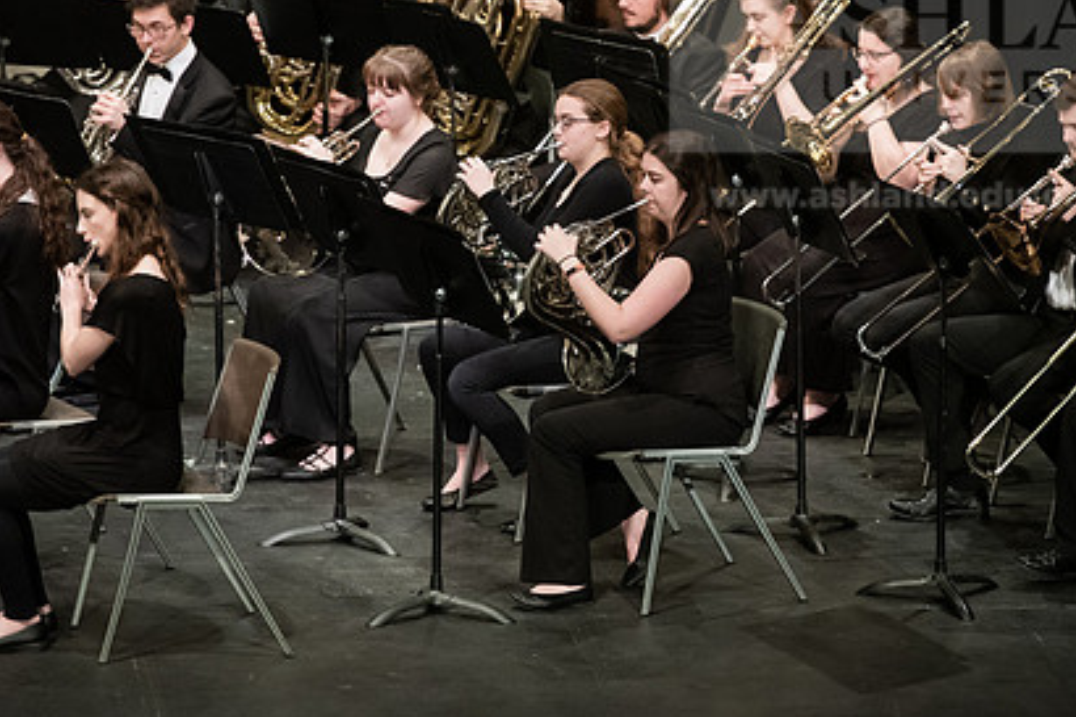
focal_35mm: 262
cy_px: 251
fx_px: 7827
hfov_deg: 7.9
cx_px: 590
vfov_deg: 5.2
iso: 4000
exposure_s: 1/200
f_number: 3.5
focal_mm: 185
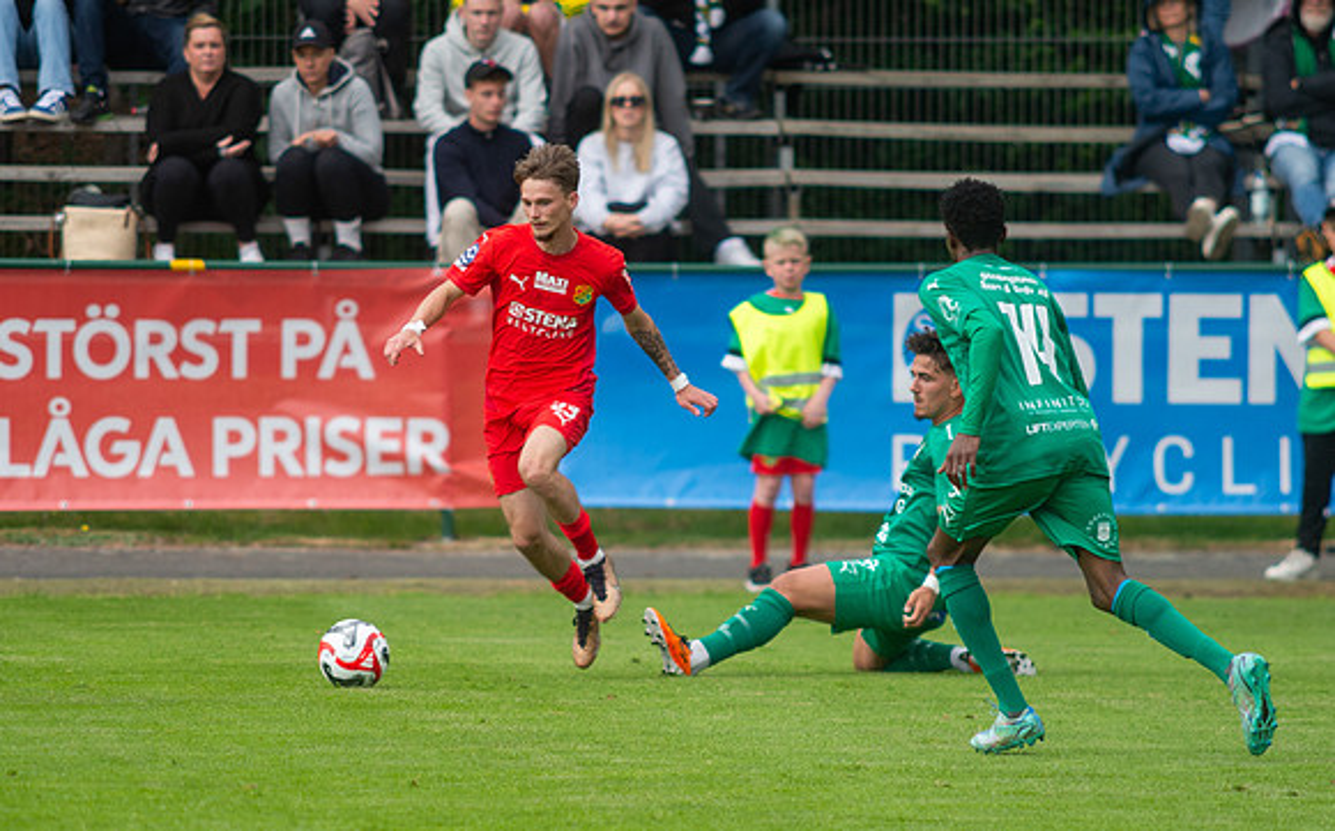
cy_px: 440
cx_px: 597
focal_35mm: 597
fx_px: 21693
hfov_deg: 3.5
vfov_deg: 2.2
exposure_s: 1/1600
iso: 720
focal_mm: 420
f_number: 4
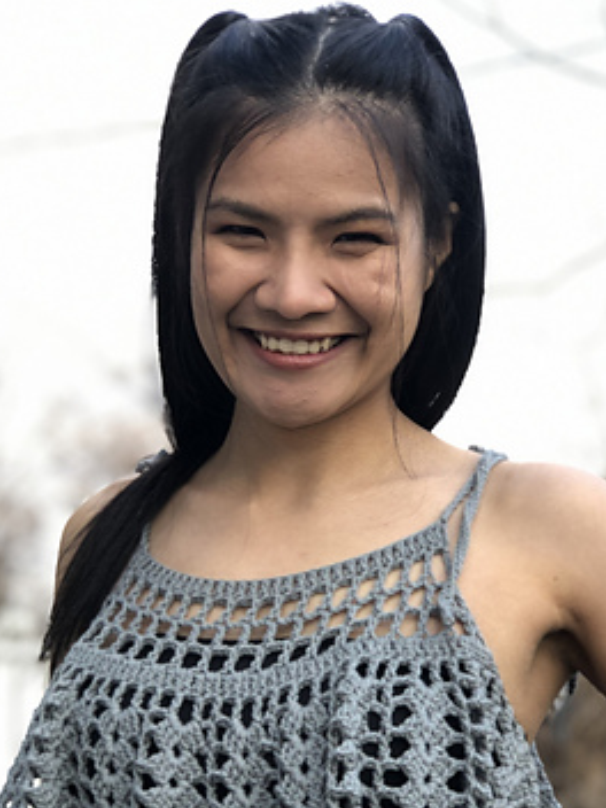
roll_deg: -0.2
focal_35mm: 81
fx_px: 1891
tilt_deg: +5.4
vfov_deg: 24.0
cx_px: 306
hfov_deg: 18.2
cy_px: 556
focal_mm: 6.6
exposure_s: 1/40
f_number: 2.8
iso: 20
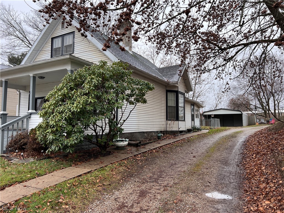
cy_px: 106
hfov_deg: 67.3
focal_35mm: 26
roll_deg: -0.1
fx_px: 213
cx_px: 142
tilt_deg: +4.8
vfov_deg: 53.1
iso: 40
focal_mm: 5.7
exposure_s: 1/279
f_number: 1.5
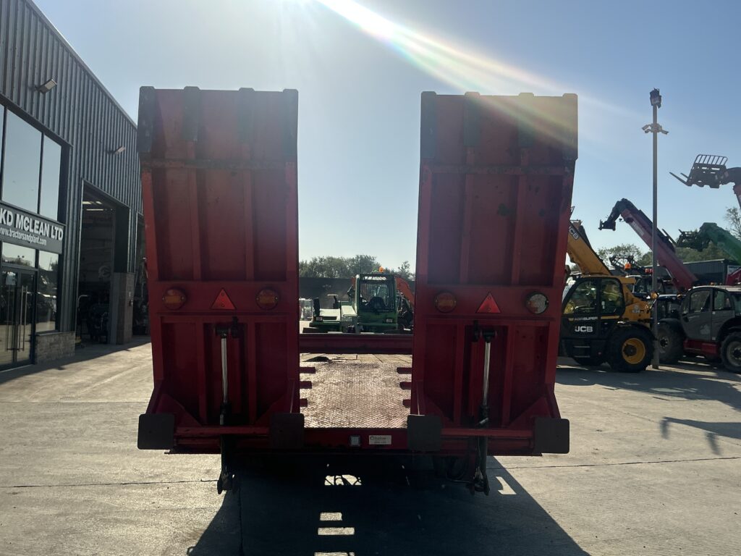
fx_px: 599
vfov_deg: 49.7
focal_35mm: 28
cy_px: 278
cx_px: 370
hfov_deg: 63.4
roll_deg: -1.5
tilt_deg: +2.0
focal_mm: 3
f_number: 1.8
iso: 25
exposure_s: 1/4405
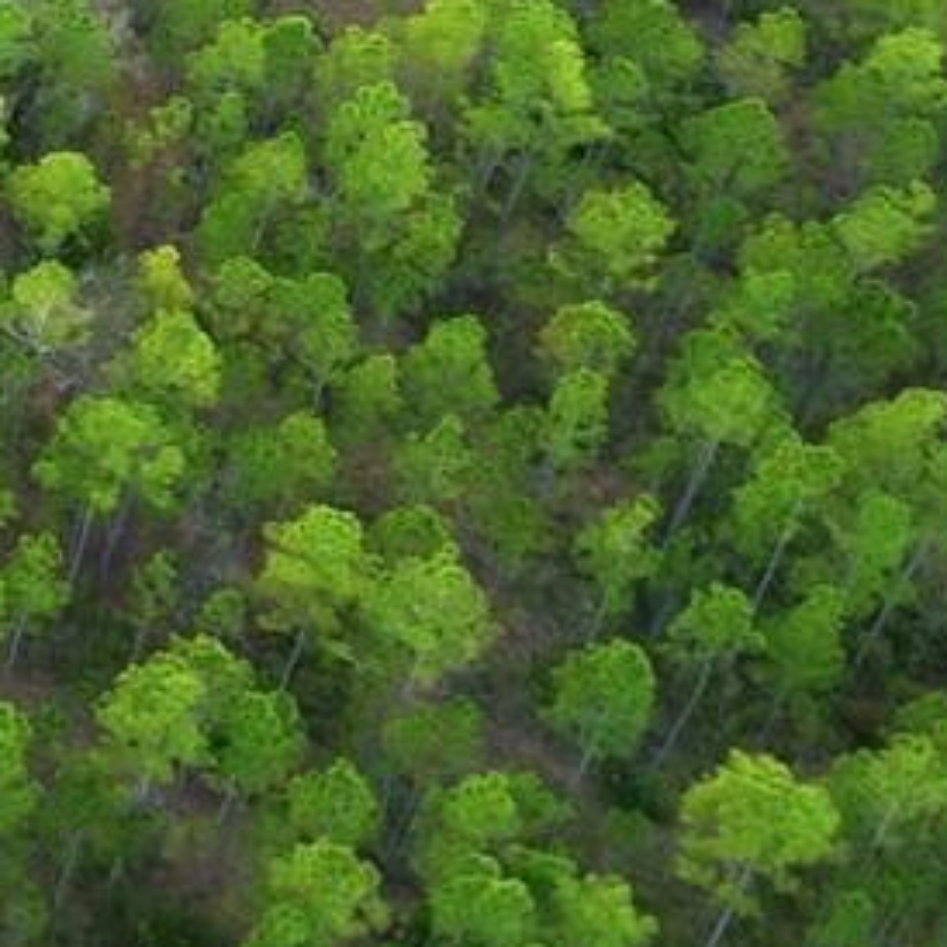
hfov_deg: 11.7
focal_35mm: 124
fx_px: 3838
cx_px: -1272
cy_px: -581
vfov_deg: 13.1
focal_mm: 6.7
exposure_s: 1/50
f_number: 1.7
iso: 100
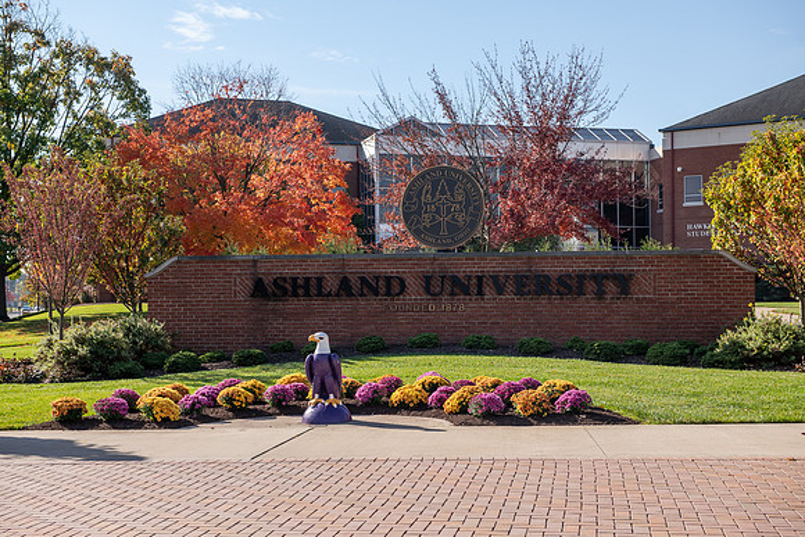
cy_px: 268
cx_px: 402
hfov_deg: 35.6
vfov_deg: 24.2
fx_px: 1252
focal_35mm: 56
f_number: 5.6
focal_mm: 56
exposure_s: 1/640
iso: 250
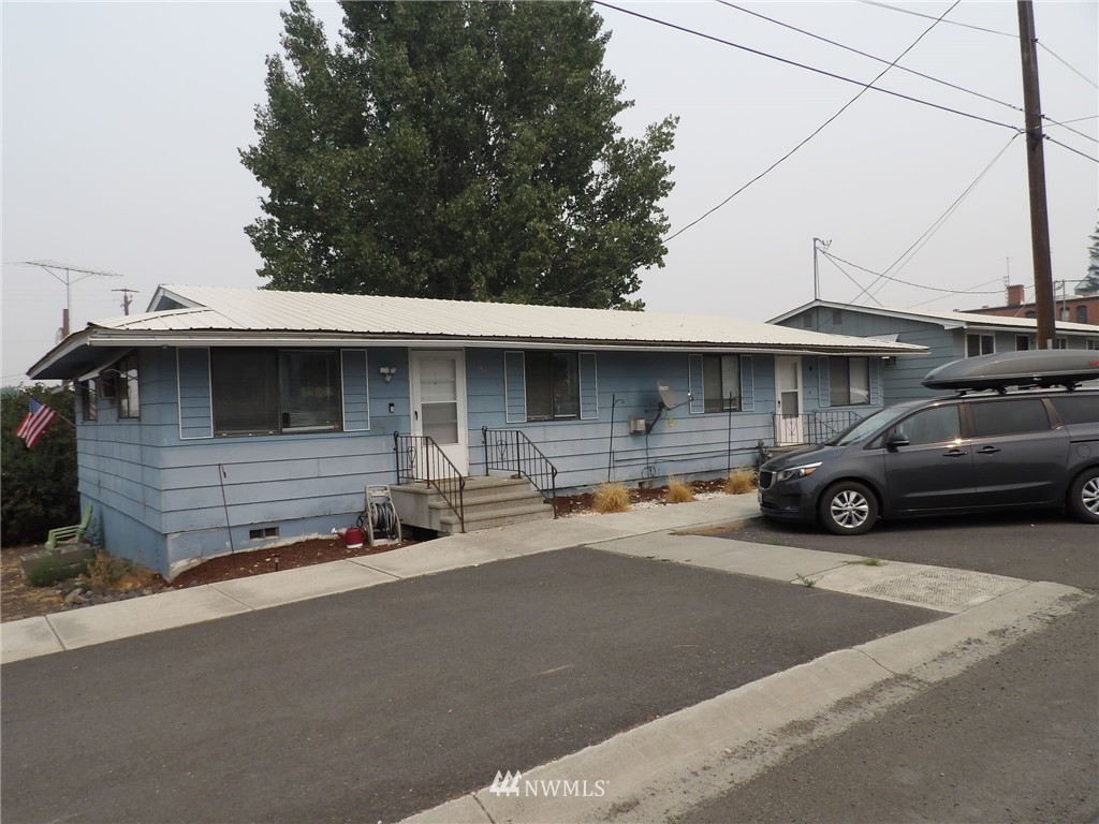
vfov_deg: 56.8
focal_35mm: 24
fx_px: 762
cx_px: 550
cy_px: 412
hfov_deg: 71.6
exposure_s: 1/564
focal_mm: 4.3
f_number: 4.6
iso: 100
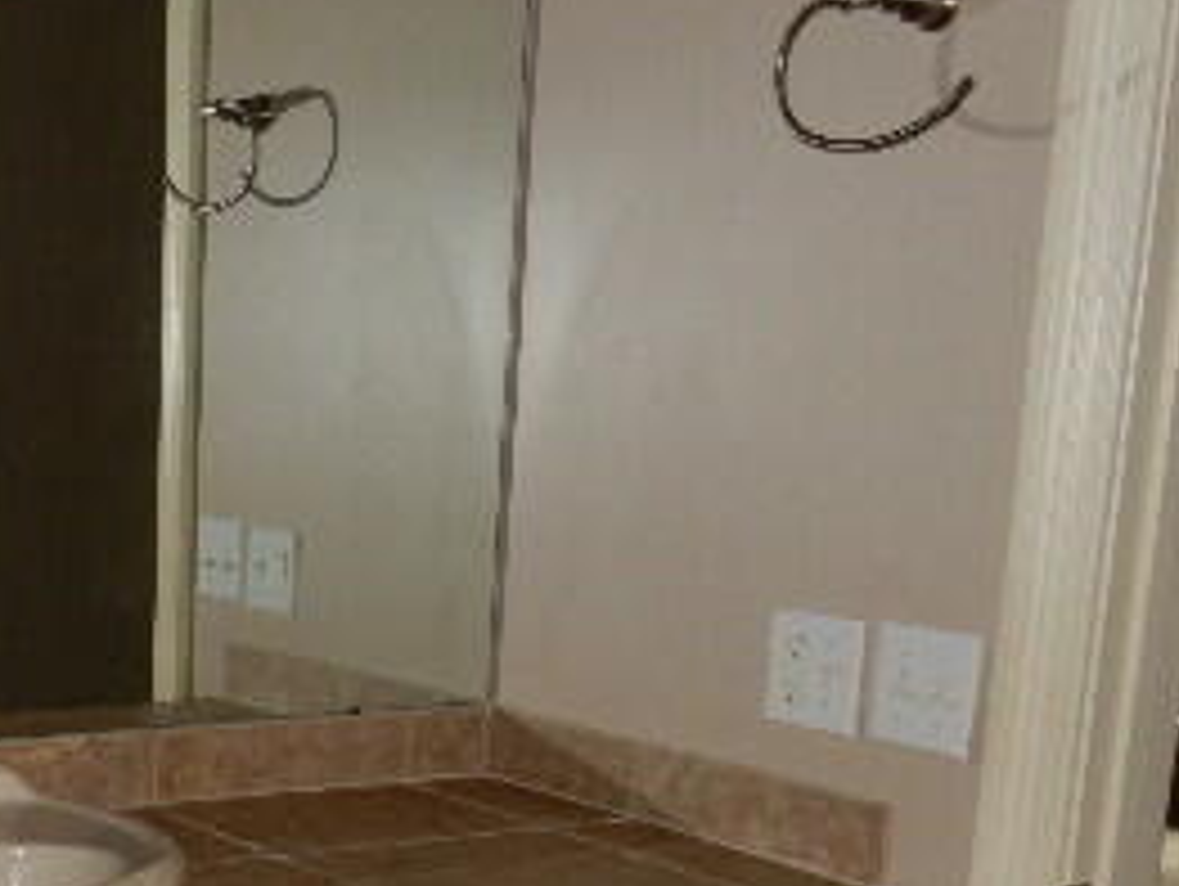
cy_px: 837
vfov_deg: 23.3
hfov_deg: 30.2
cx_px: 108
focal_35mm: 61
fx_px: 2080
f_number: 3.7
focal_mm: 4.5
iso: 200
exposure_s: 1/30
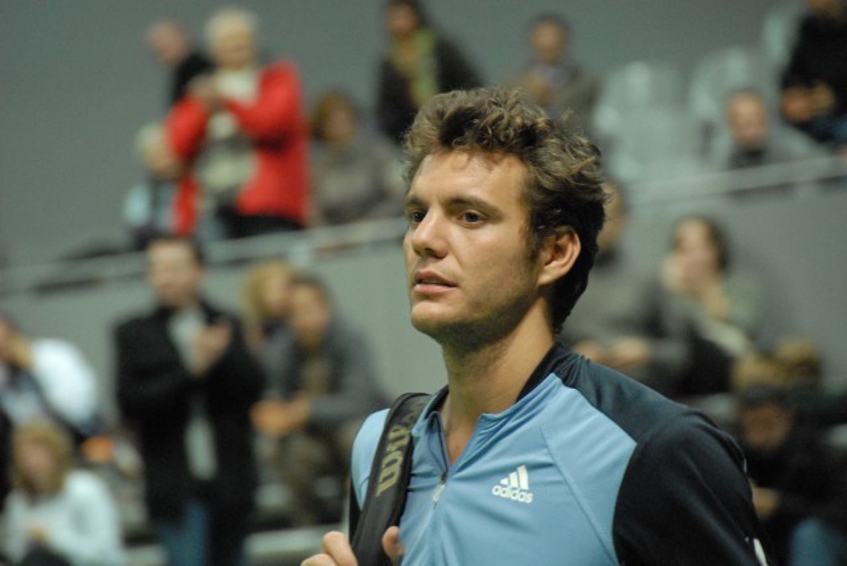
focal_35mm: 300
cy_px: 283
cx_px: 424
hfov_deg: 6.9
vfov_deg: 4.6
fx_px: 7065
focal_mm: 200
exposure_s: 1/90
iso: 1600
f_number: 5.6
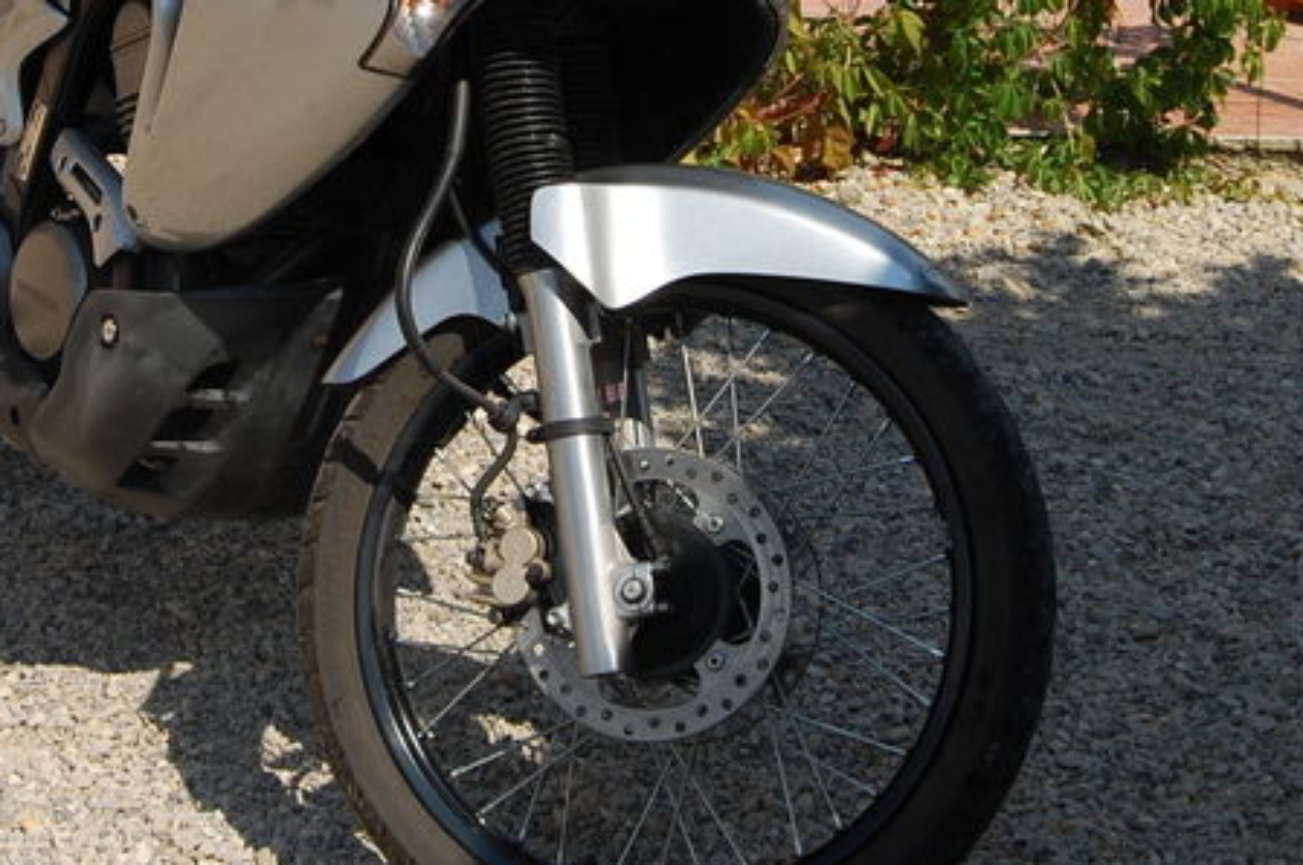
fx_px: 3867
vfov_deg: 12.6
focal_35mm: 107
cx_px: 450
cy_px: 60
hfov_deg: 19.1
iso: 200
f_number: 10
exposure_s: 1/320
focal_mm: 32
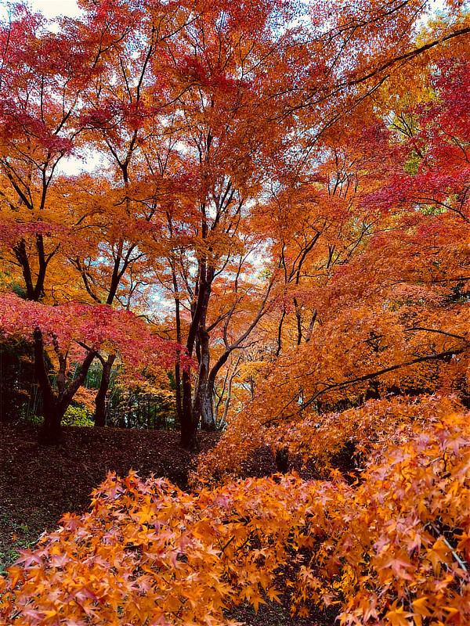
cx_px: 235
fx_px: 471
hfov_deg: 53.1
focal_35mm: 26
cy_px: 313
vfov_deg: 67.3
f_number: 1.6
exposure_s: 1/291
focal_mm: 5.1
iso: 40
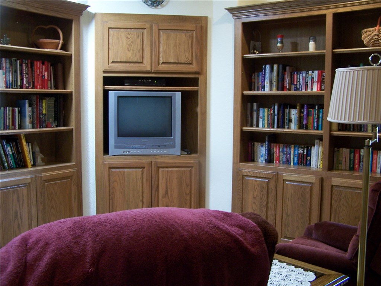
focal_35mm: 38
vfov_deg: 37.7
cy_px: 143
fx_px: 418
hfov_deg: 49.0
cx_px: 190
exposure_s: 1/8
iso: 140
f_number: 2.8
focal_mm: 6.3
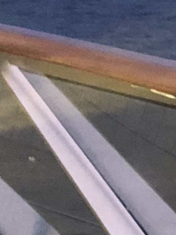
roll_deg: -0.5
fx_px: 2691
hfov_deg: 3.6
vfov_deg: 4.9
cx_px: 613
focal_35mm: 397
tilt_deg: -13.1
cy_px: 470
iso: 160
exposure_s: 1/15
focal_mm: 6
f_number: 2.4
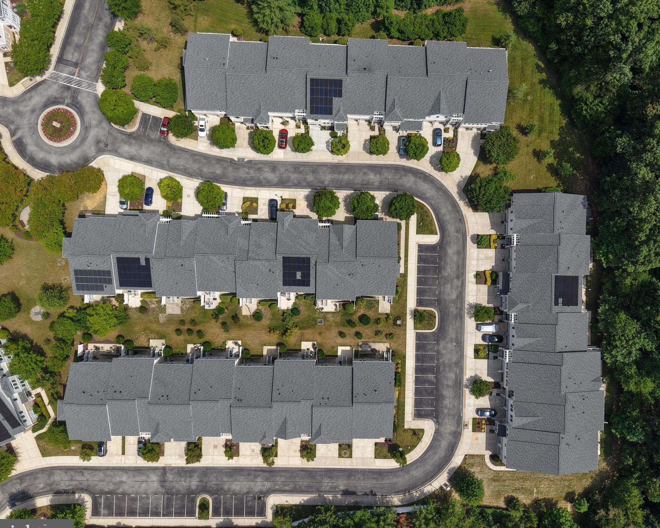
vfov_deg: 54.9
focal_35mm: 26
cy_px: 274
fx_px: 508
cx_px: 350
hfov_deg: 66.0
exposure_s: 1/8000
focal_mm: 8.67
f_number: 1.8
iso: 160
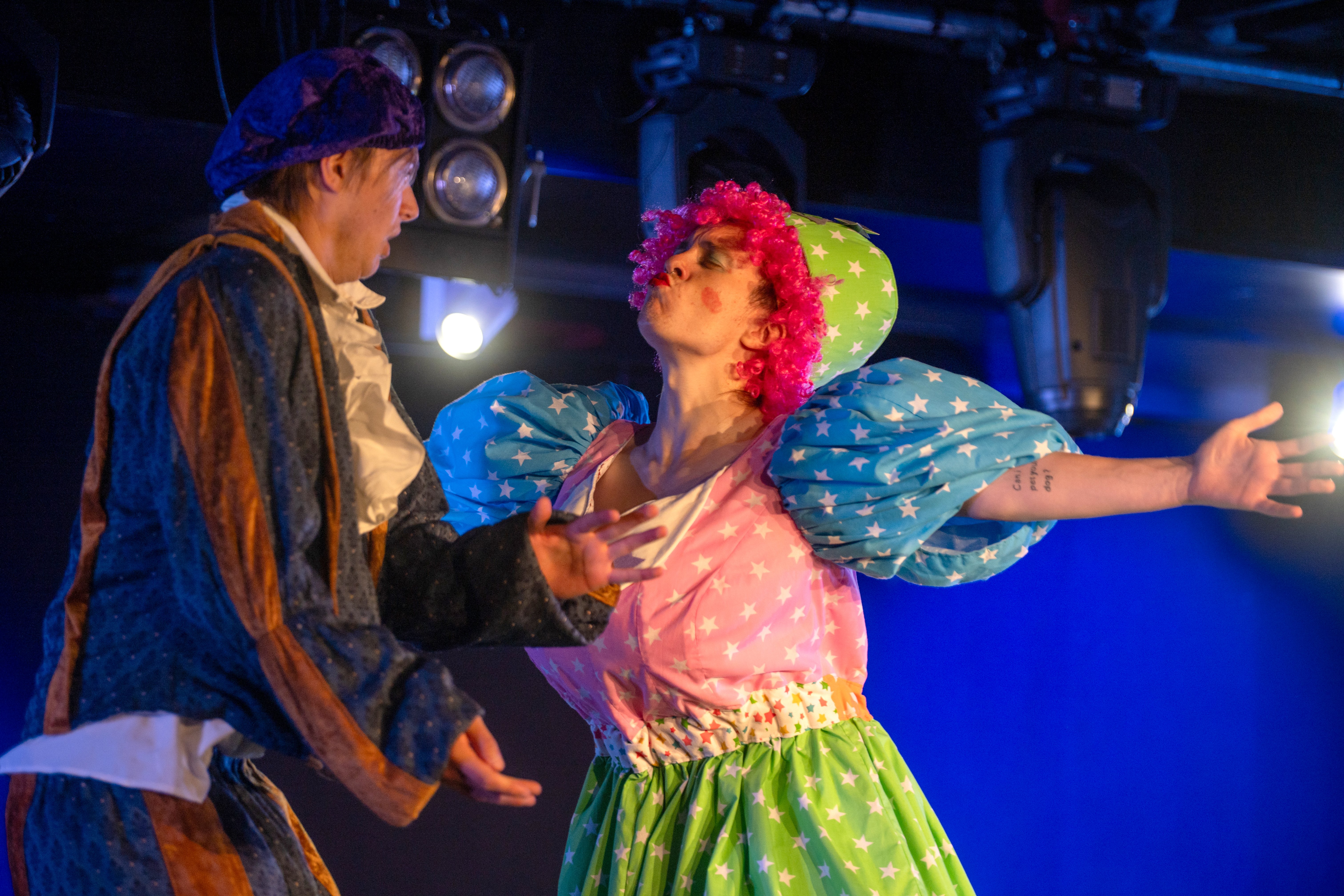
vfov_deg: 10.5
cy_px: 448
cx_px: 672
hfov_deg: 15.8
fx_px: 4853
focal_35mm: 130
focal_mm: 130
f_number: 3.2
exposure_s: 1/250
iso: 640
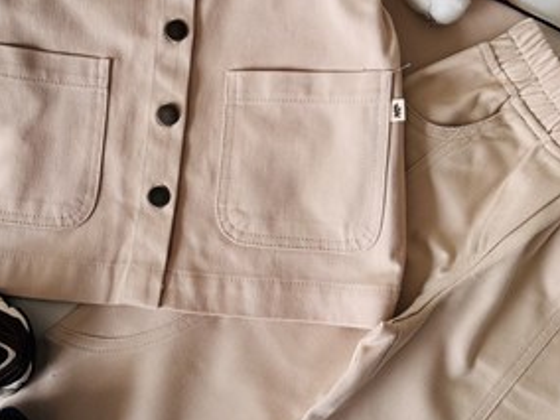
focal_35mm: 45
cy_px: 176
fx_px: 728
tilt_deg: -85.8
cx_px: 219
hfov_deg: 41.8
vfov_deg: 32.1
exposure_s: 1/315
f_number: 1.78
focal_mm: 6.76
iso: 80
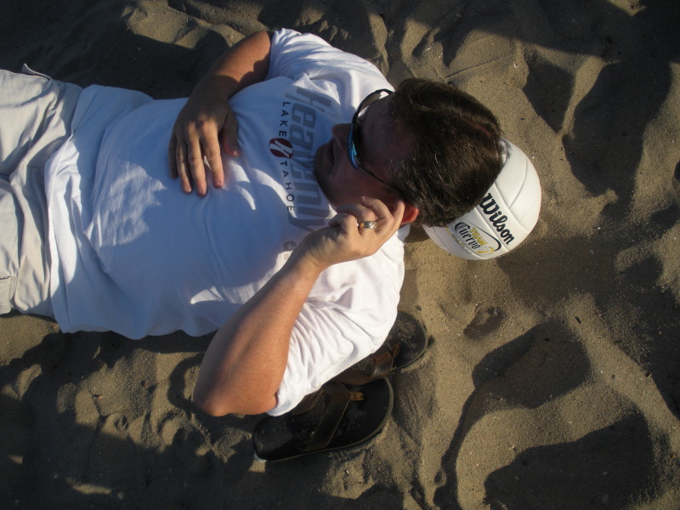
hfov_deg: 51.4
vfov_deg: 39.7
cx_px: 340
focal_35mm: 36
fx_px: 707
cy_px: 255
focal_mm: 6.3
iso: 64
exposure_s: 1/697
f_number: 3.5
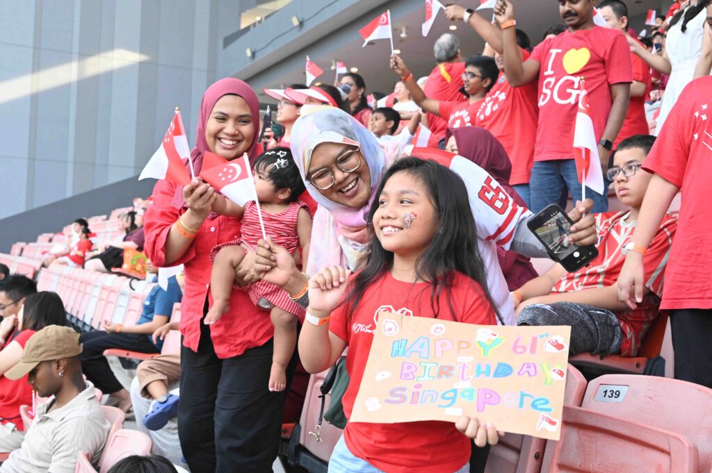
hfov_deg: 47.4
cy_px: 236
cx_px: 356
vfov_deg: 32.6
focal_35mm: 41
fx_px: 810
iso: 3200
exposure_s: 1/400
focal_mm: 41
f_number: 7.1
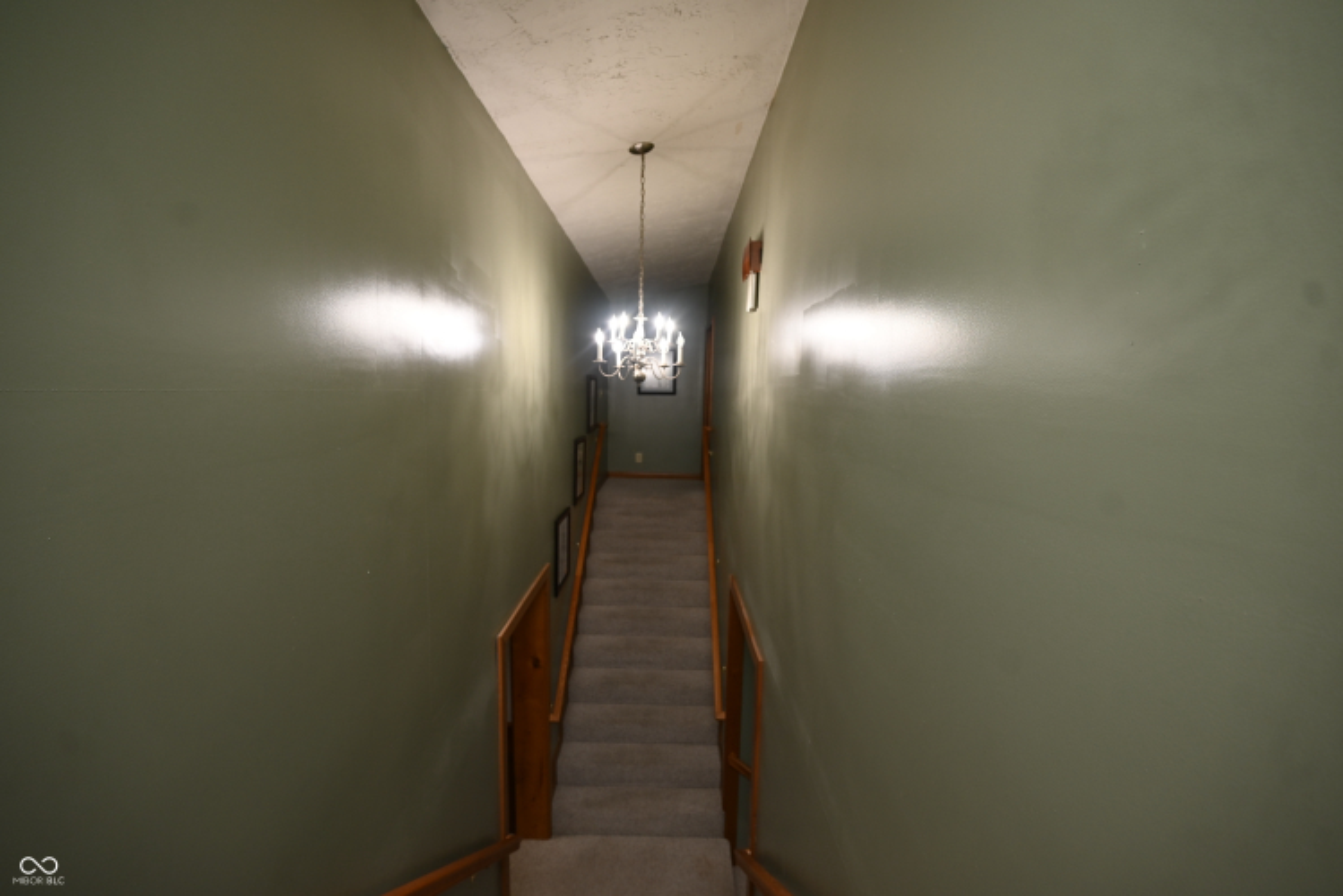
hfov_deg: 104.2
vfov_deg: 81.3
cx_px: 672
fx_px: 522
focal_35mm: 14
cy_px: 448
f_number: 4
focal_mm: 14
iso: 500
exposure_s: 1/60
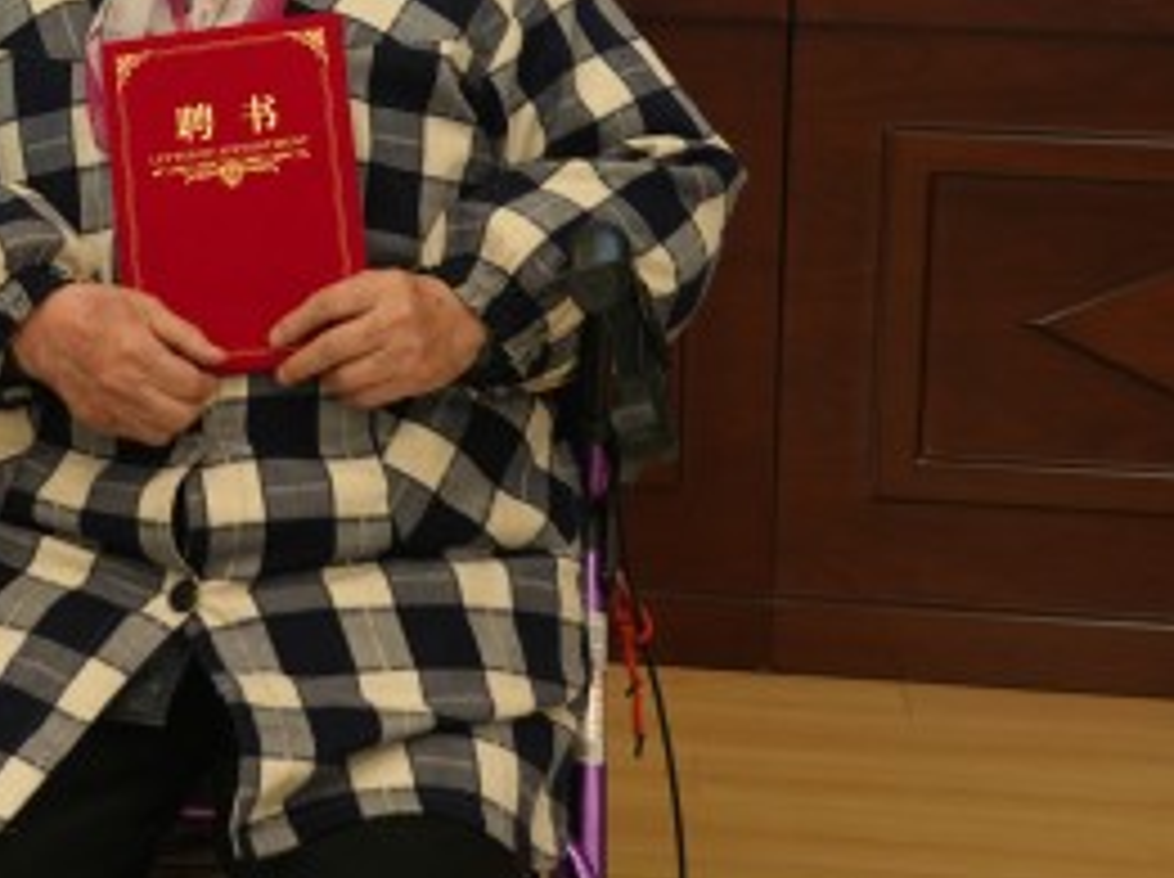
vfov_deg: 16.2
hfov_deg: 21.5
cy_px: -41
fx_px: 3014
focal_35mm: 89
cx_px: 117
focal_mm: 34
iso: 1600
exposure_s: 1/160
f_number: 4
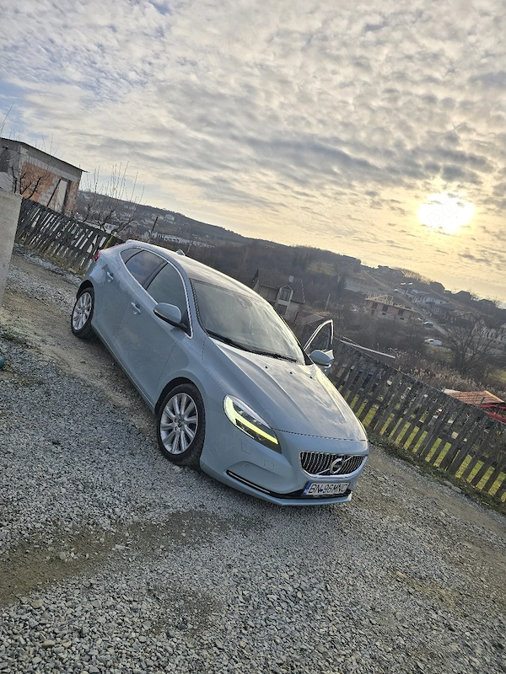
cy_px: 337
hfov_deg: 58.9
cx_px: 253
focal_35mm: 23
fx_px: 448
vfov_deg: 73.9
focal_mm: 6.3
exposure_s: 1/1111
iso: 12
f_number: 1.7
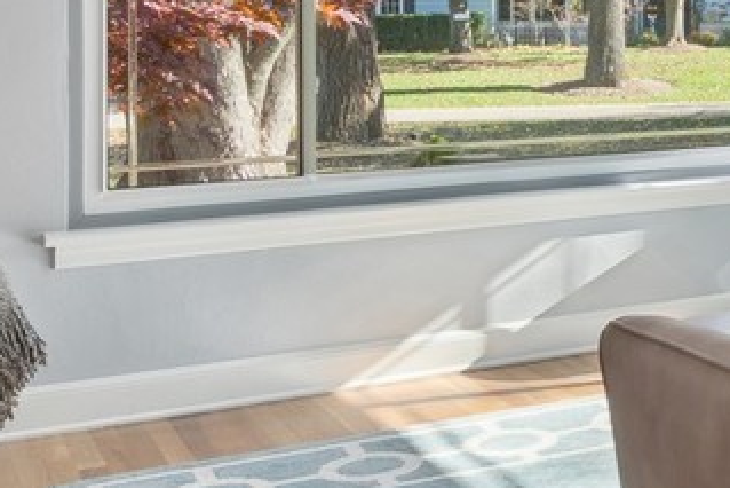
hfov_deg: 22.3
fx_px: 1440
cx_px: 1151
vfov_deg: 18.5
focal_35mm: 71
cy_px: -37
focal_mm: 14
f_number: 9.5
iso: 200
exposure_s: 1/30
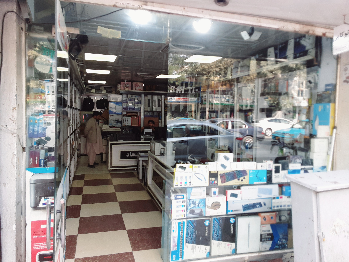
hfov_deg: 63.4
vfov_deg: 49.7
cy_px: 131
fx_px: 282
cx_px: 174
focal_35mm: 28
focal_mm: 2.9
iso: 40
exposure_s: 1/60.2
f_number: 1.9
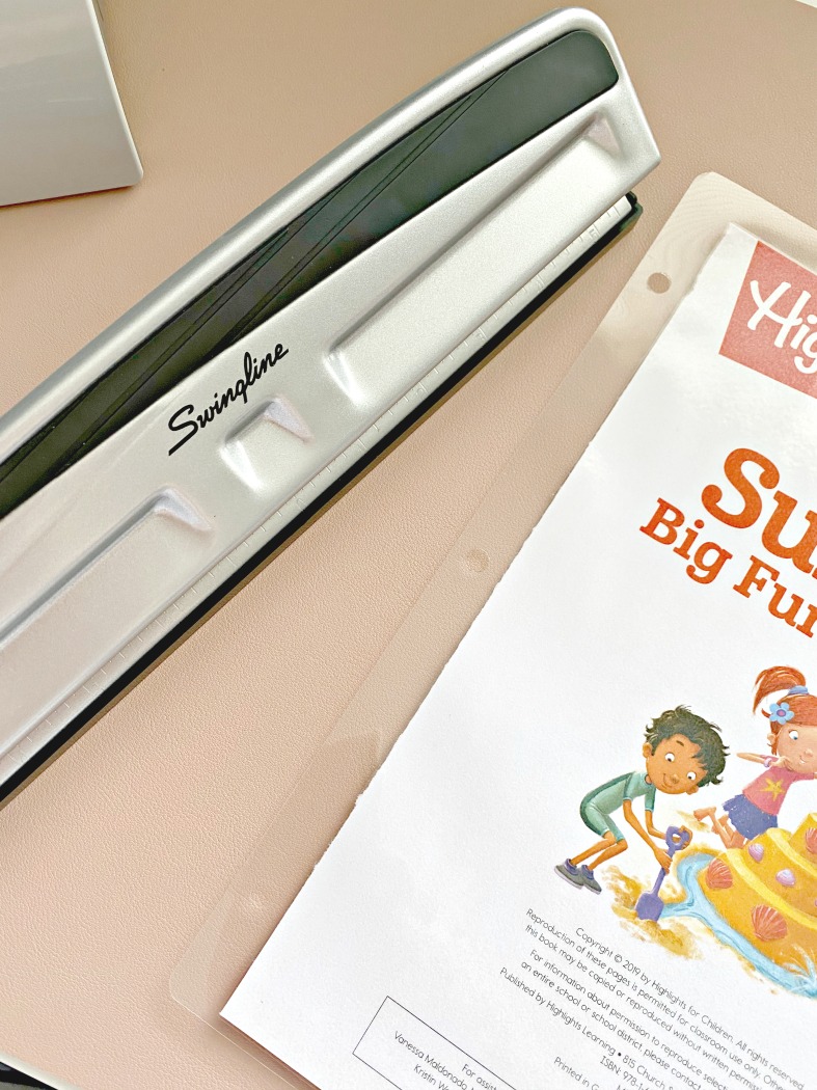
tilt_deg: -75.8
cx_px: 408
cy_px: 545
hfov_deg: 53.0
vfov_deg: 67.3
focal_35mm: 26
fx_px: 819
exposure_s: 1/60
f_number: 1.8
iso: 125
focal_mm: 4.25
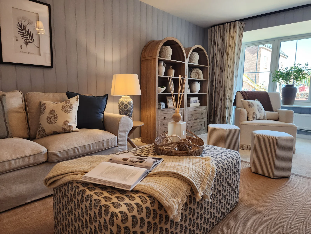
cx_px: 156
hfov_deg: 73.9
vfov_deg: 58.9
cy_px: 117
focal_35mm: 23
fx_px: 207
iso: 200
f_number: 1.8
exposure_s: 1/180
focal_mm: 5.4
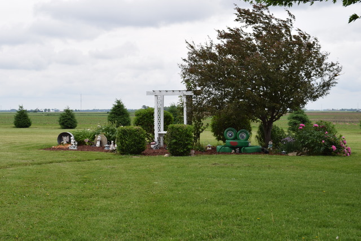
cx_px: 180
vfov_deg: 23.8
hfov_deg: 35.0
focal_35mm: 57
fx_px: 572
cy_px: 120
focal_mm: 38
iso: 100
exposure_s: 1/200
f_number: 9
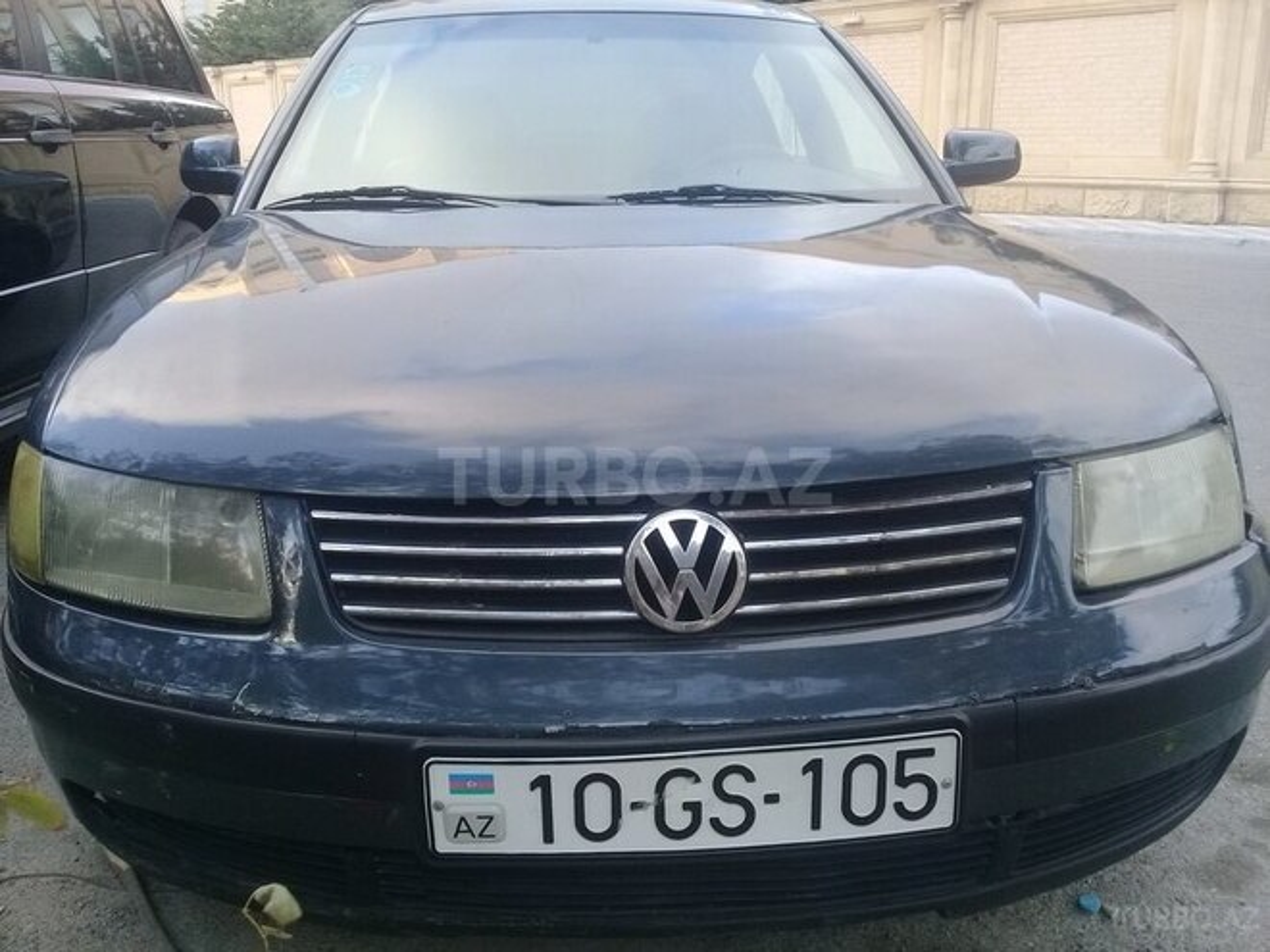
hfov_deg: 58.4
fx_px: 1137
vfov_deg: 45.4
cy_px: 476
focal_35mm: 31
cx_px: 635
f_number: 2.2
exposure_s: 1/100
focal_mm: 3.3
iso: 50
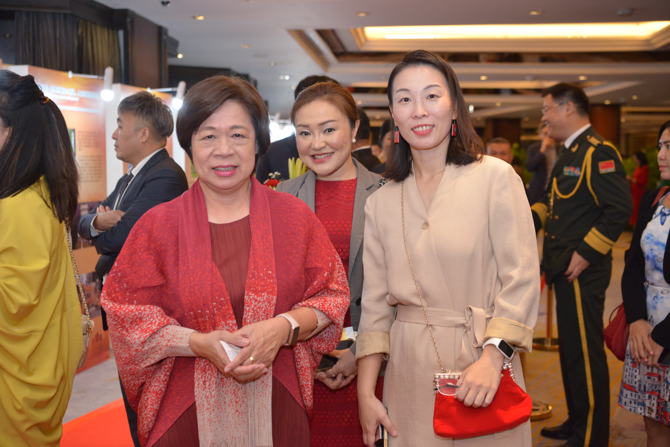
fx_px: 894
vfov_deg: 28.1
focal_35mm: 48
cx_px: 335
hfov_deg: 41.1
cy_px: 224
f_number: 4
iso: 3200
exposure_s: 1/250
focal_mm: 48
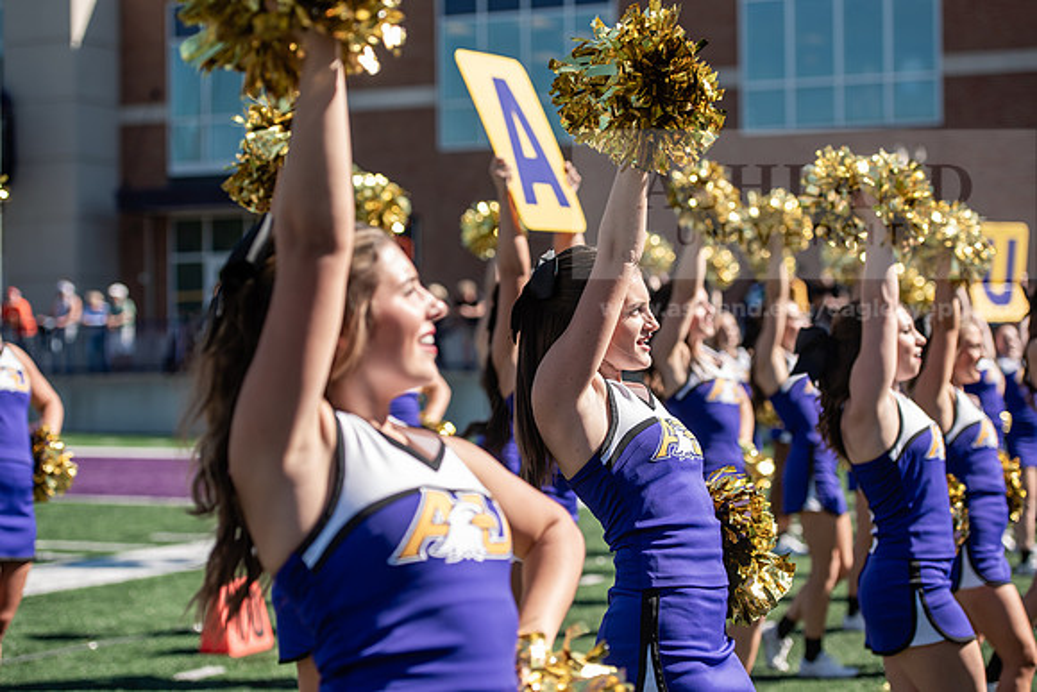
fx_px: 2362
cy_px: 346
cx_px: 518
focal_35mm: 82
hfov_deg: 24.8
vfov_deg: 16.7
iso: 125
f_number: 3.5
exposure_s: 1/1000
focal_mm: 82
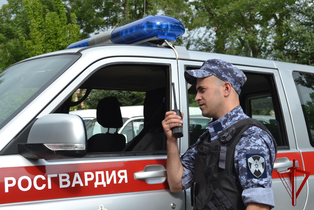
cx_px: 157
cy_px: 105
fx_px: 458
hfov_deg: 37.9
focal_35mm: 52
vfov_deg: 25.8
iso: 100
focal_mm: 35
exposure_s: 1/200
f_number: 7.1
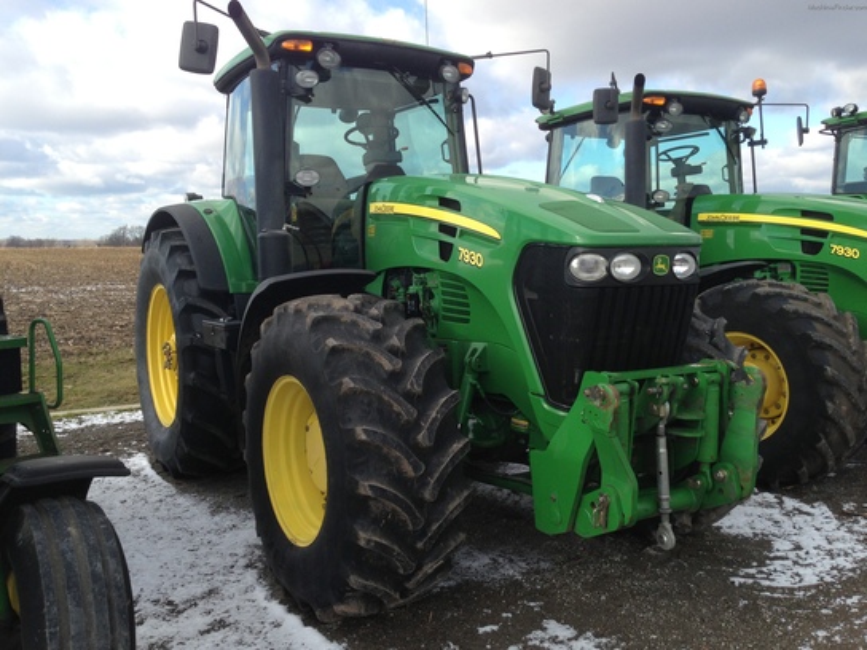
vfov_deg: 42.9
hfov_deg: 55.4
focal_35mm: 33
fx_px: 827
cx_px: 434
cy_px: 325
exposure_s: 1/609
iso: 50
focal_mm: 4.13
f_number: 2.4
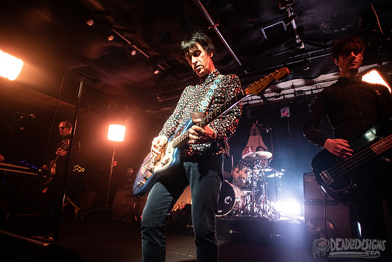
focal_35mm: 20
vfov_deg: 62.0
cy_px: 131
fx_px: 218
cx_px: 196
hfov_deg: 84.0
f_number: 2.8
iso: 2000
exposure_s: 1/250
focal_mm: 20
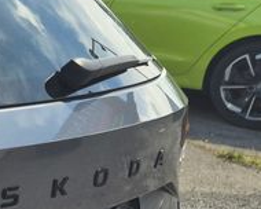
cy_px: 176
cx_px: -404
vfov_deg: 12.7
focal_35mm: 121
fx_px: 935
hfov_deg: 12.1
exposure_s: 1/1424
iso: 25
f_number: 1.8
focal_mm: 5.4
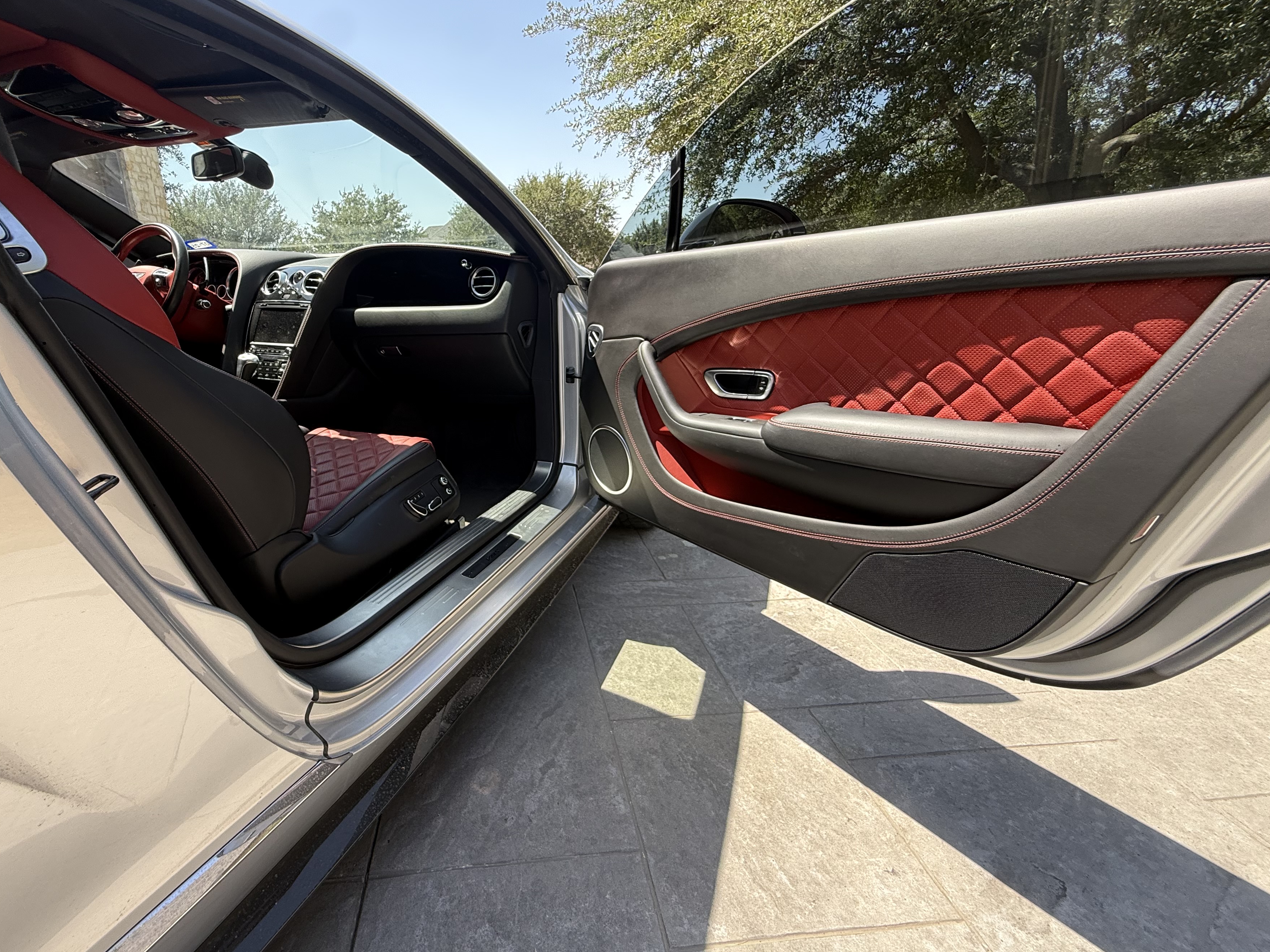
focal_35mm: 16
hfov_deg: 94.0
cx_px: 554
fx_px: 587
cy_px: 440
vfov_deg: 78.0
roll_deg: +2.6
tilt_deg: -15.1
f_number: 2.2
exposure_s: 1/259
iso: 50
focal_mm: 2.22
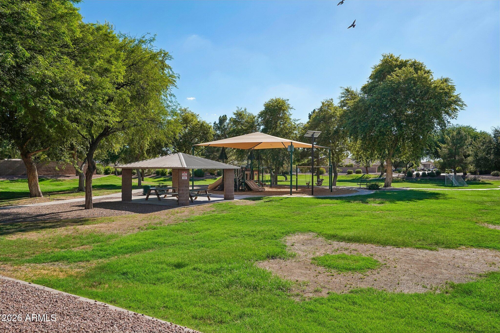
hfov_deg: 67.4
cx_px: 250
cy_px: 166
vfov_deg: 47.9
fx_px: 375
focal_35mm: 27
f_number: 8
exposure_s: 1/1000
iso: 400
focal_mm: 27
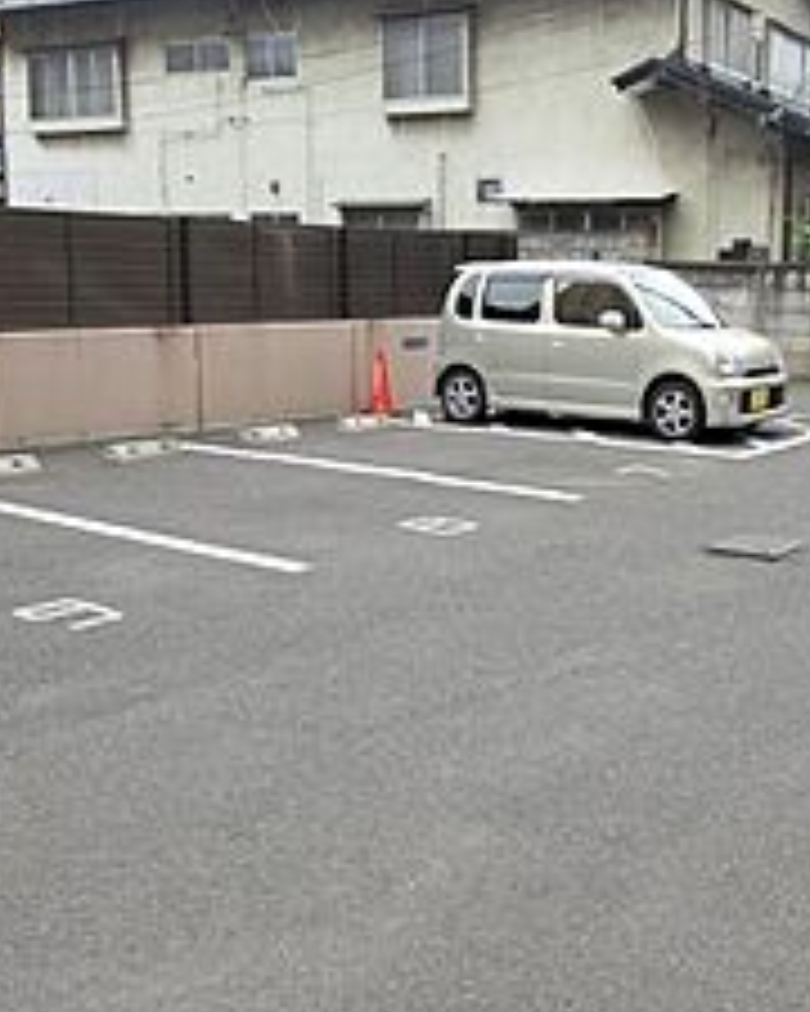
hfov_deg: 36.6
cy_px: 418
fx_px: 1199
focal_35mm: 40
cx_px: 590
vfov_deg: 45.6
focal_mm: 10
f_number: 6.3
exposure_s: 1/100
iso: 100
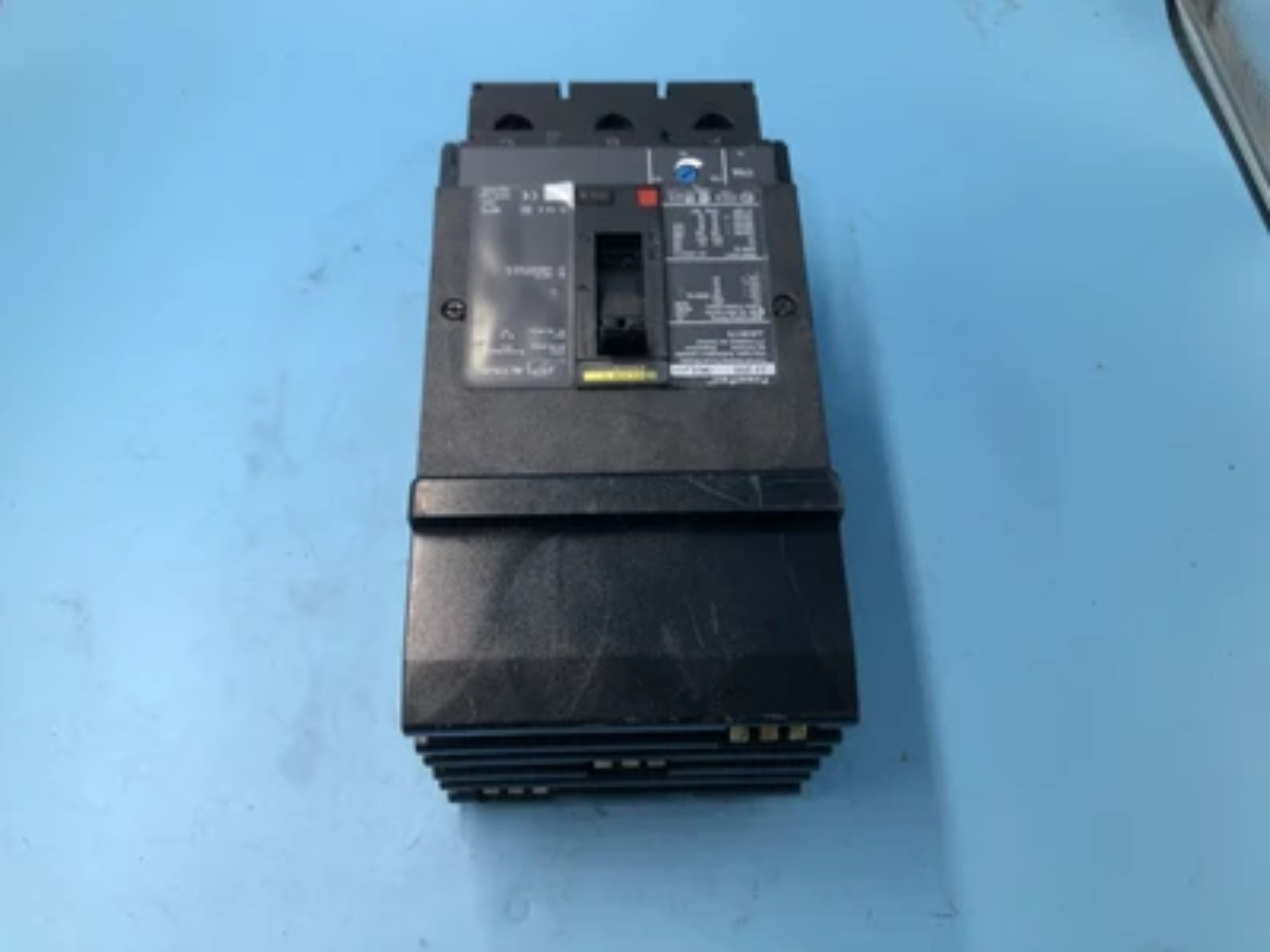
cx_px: 635
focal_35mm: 28
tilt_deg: -61.5
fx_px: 1027
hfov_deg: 63.4
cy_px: 476
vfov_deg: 49.7
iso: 25
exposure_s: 1/120
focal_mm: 3.99
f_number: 1.8
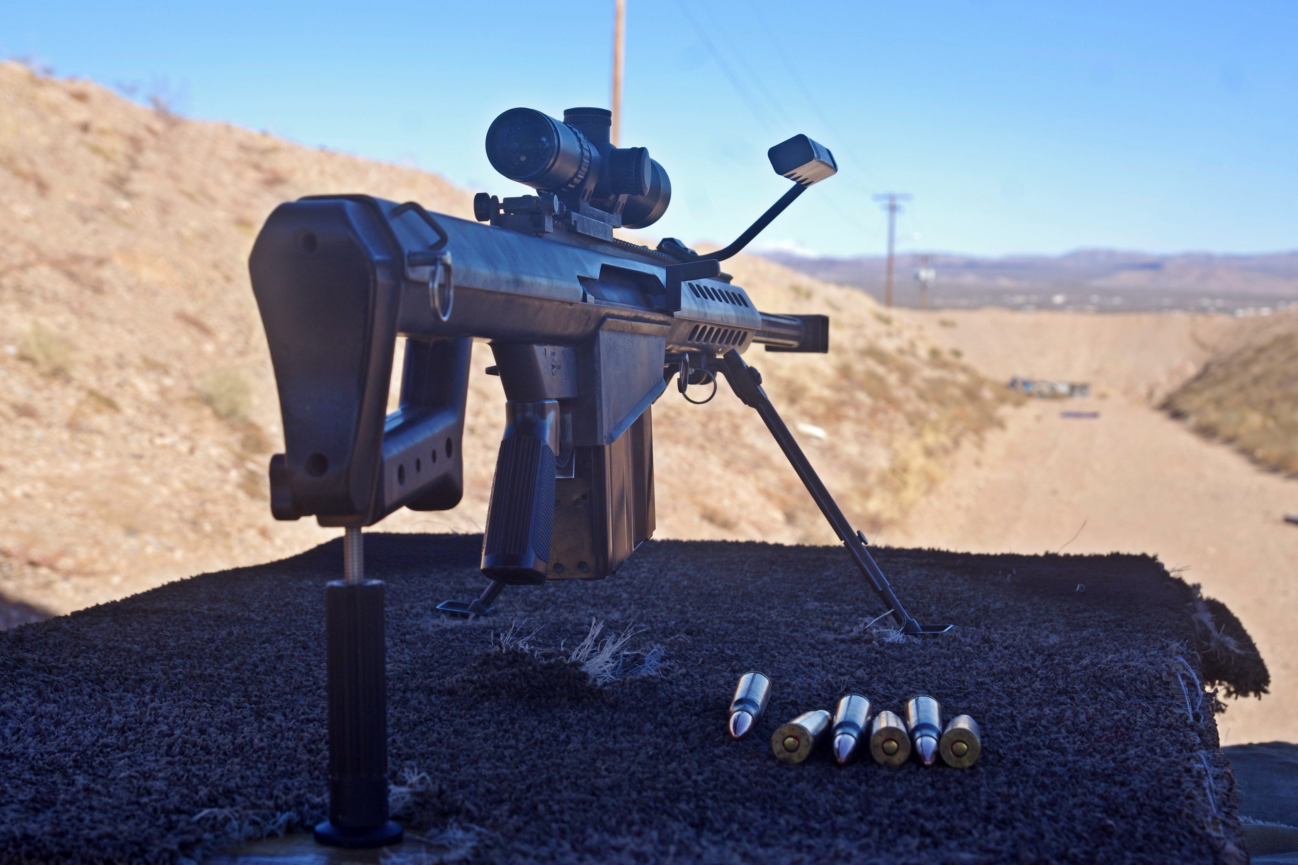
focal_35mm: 57
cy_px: 432
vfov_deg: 23.8
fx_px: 2055
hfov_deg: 35.1
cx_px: 649
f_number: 5.6
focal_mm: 38.13
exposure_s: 1/350
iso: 200
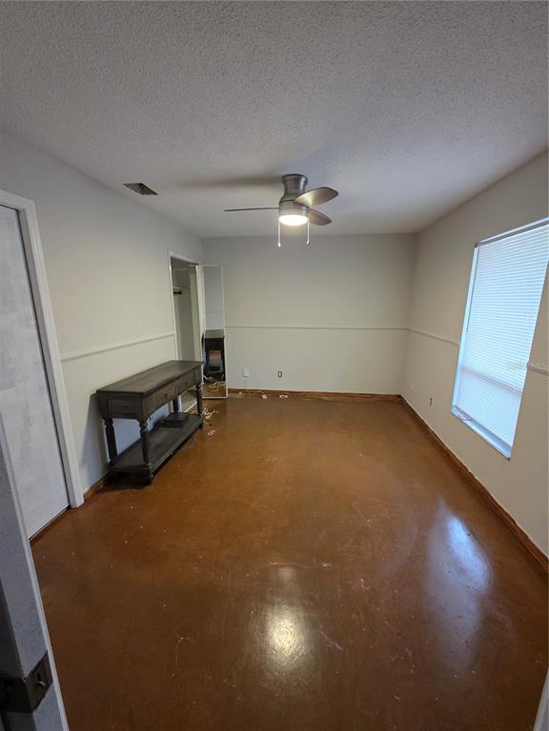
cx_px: 274
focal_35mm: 13
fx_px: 275
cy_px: 366
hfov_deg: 89.9
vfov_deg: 106.2
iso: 500
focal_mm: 2.2
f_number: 1.9
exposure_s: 1/60
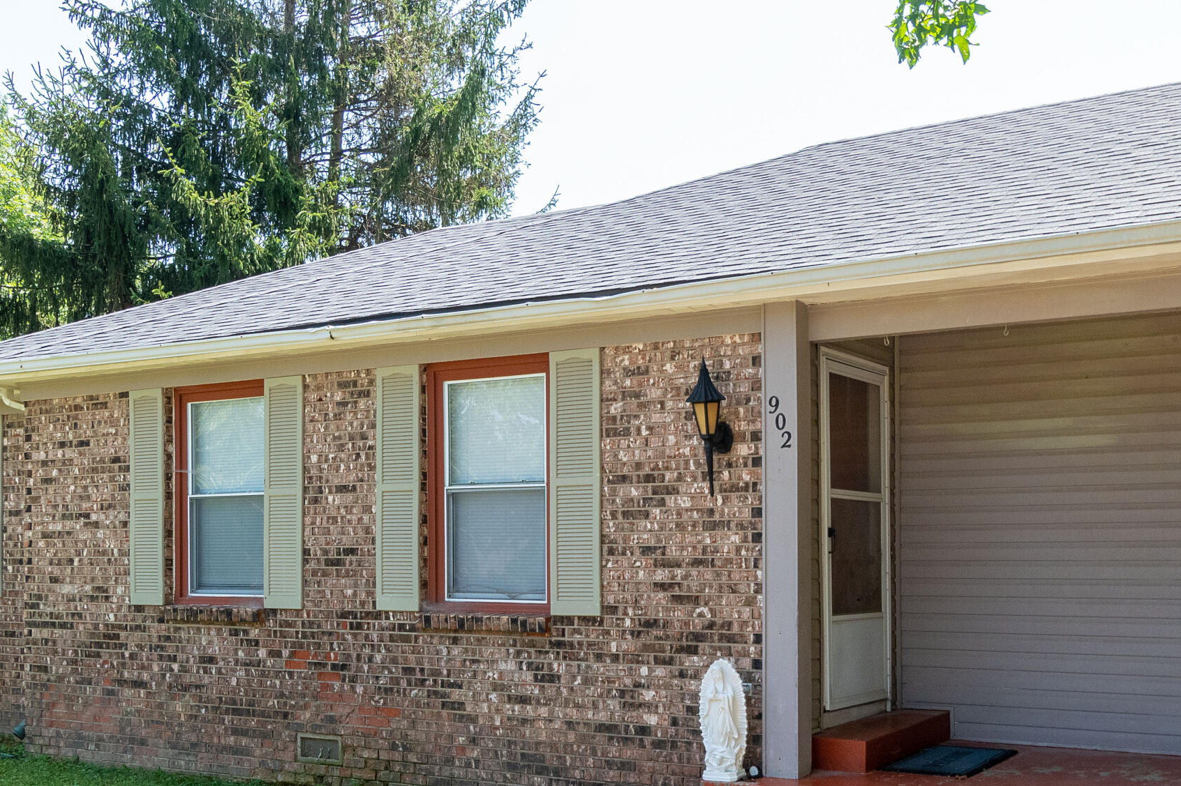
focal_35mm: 39
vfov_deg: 33.1
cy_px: 636
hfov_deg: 49.5
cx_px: 563
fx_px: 1279
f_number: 9.5
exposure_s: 1/250
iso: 400
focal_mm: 15
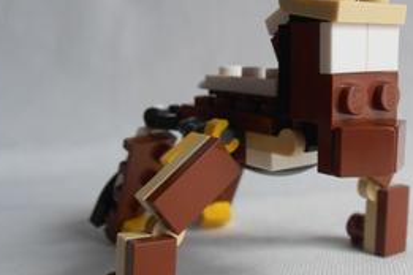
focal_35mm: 53
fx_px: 608
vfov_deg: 25.5
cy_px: 149
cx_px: 261
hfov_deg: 37.3
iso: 80
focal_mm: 6.61
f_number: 3.9
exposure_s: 1/200
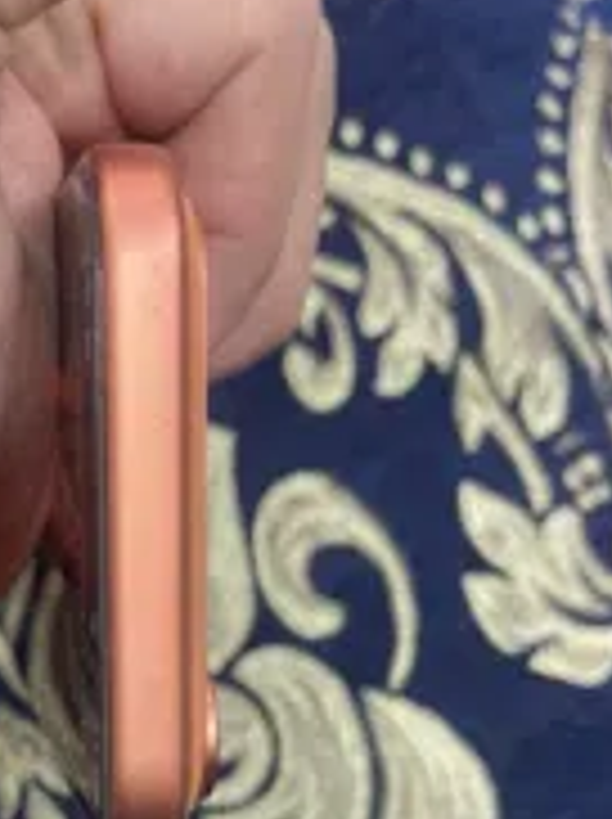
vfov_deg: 33.3
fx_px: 1300
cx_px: 108
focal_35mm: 55
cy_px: 720
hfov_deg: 25.9
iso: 500
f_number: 1.6
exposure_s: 1/60
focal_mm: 5.1
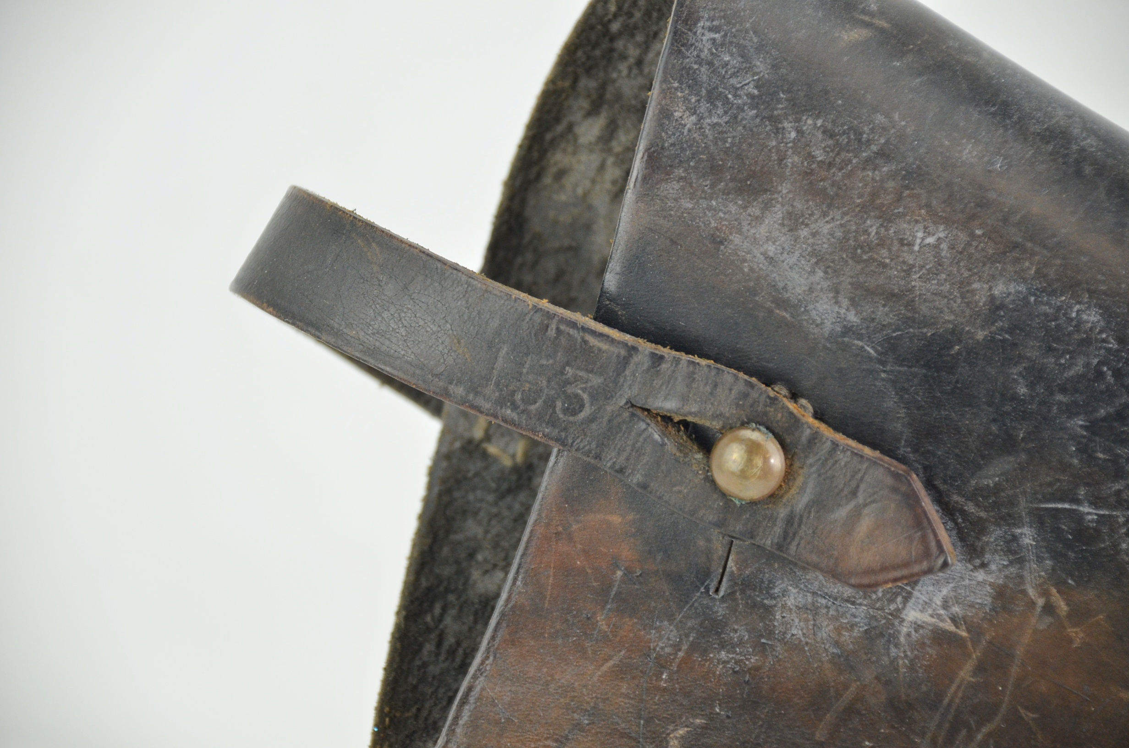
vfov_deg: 6.8
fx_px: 6337
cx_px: 564
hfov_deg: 10.2
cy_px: 374
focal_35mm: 202
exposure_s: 1/160
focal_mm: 135
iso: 800
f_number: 5.6
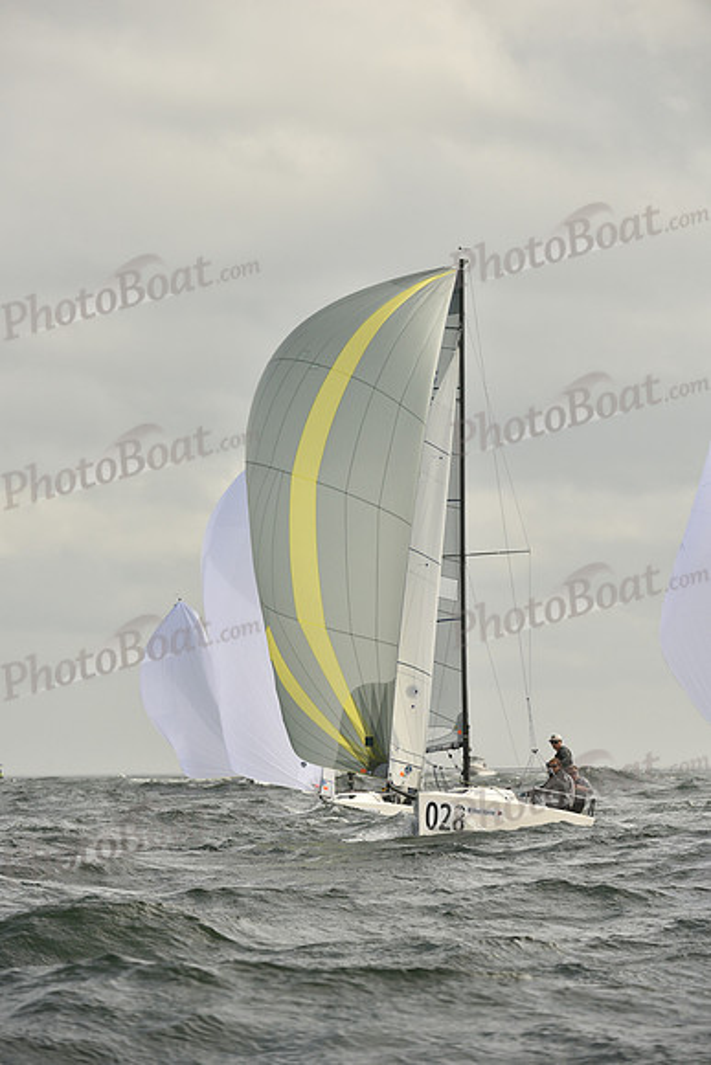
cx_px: 356
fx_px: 7105
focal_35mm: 240
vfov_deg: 8.6
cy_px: 532
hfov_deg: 5.7
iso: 320
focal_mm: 240
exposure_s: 1/1600
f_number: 7.1
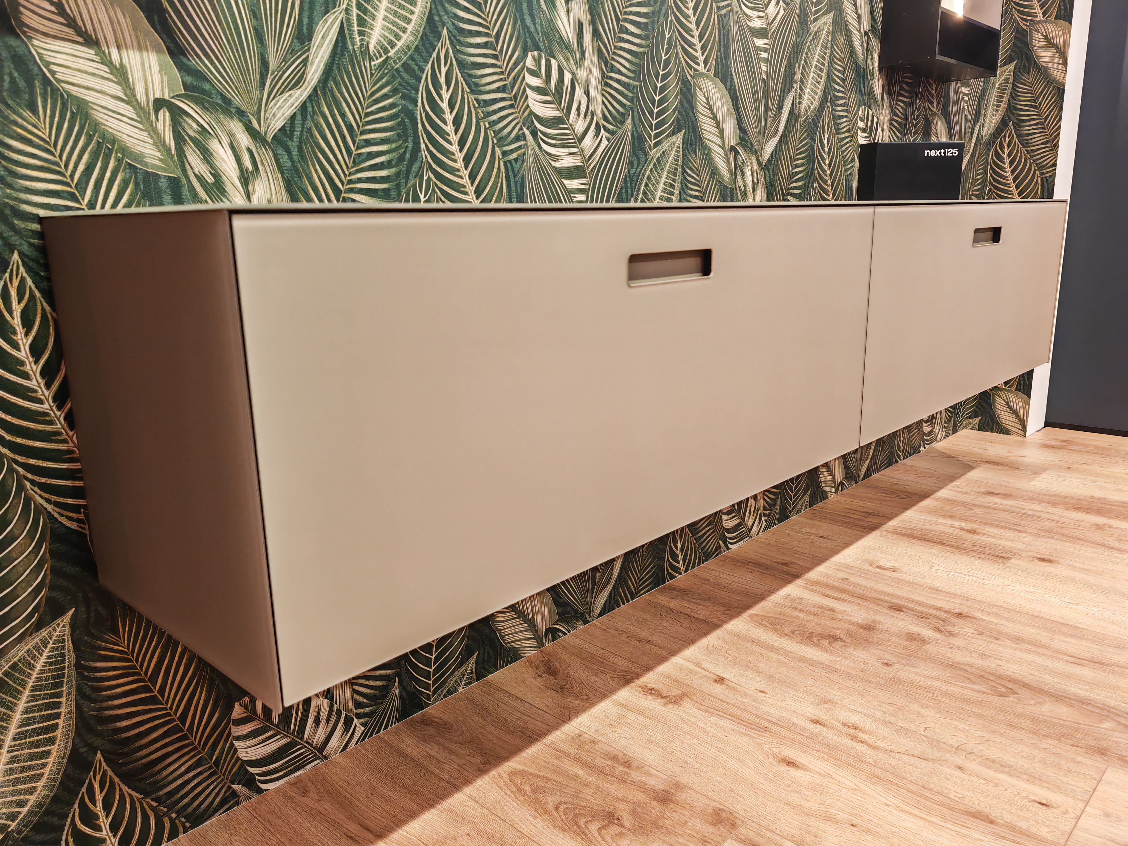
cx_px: 564
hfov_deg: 65.3
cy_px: 423
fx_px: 880
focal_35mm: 27
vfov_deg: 51.4
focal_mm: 7.62
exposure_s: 1/60
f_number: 1.6
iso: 1000
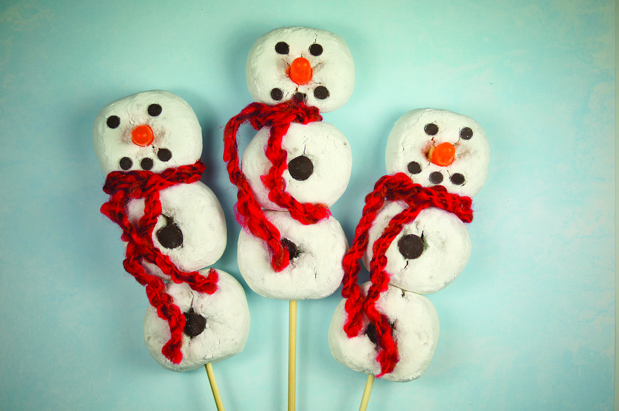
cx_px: 310
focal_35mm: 45
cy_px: 206
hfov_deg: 43.6
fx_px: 773
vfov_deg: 29.8
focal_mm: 30
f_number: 4
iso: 100
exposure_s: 1/500
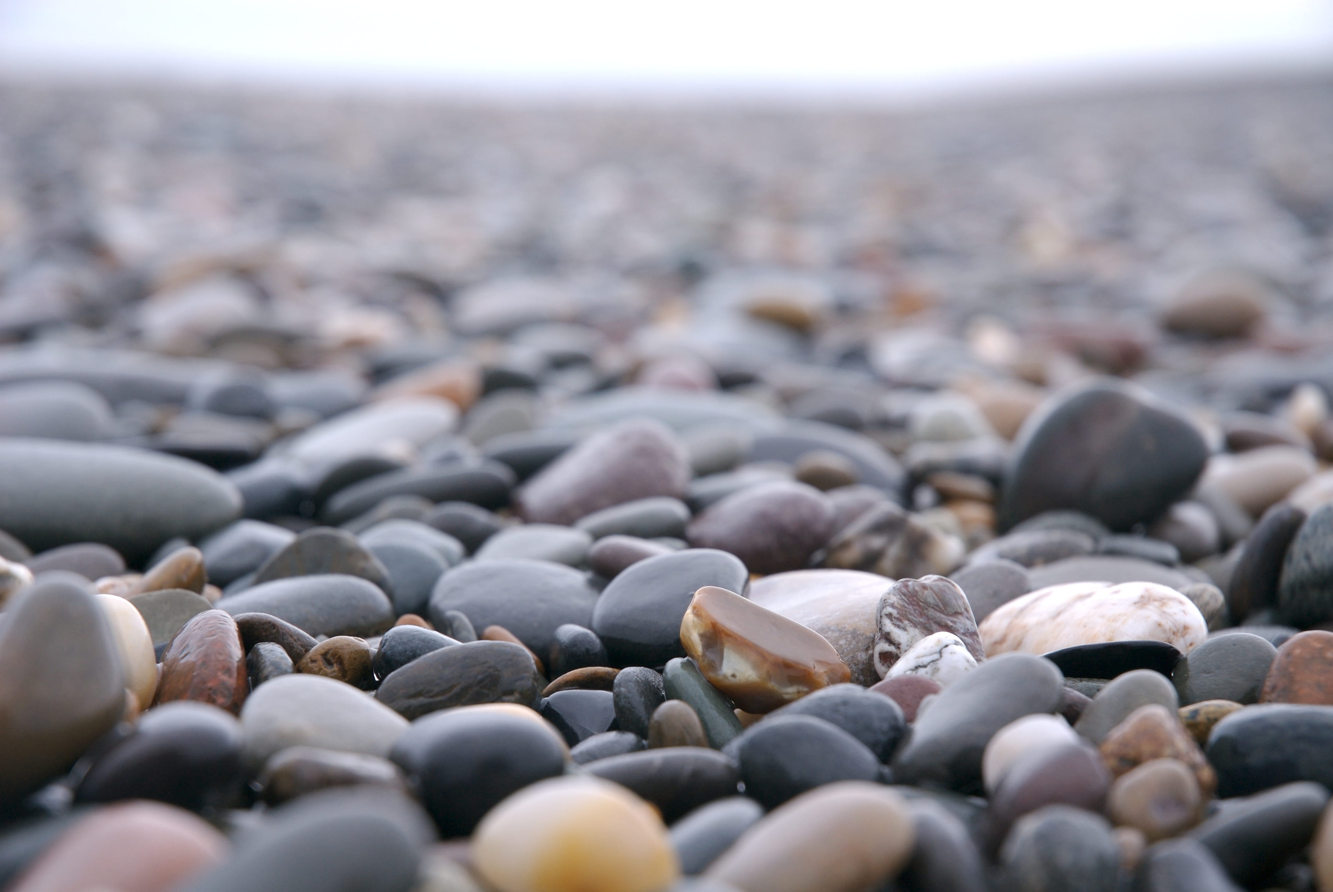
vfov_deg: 13.1
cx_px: 666
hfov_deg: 19.4
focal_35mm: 105
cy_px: 446
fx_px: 3893
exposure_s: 1/30
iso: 250
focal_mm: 70
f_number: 6.3
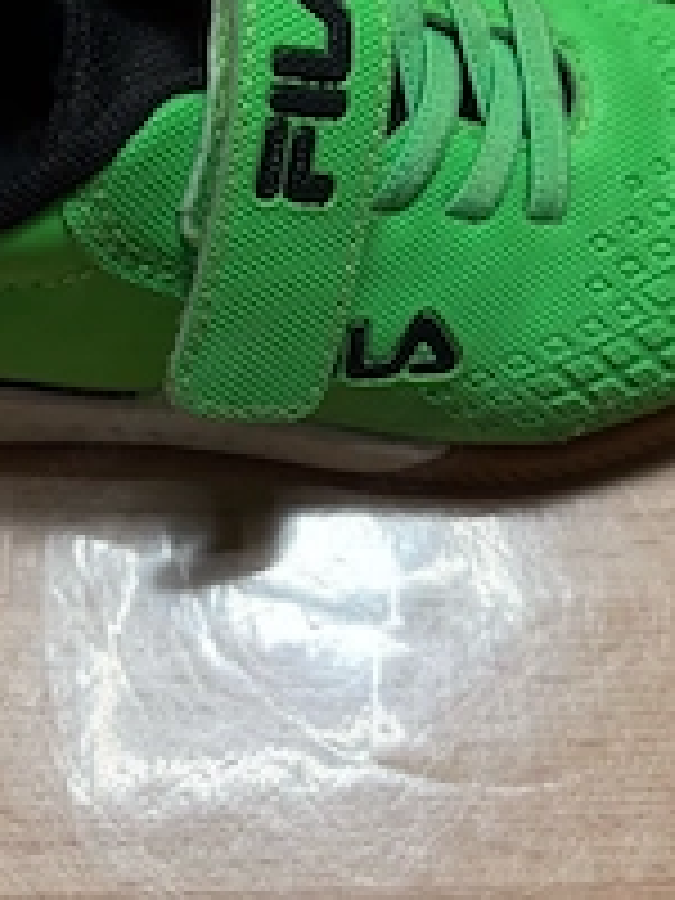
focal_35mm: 52
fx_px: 1352
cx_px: 238
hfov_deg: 27.9
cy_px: 117
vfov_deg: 35.0
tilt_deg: -56.6
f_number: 1.6
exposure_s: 1/67
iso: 125
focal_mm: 5.96
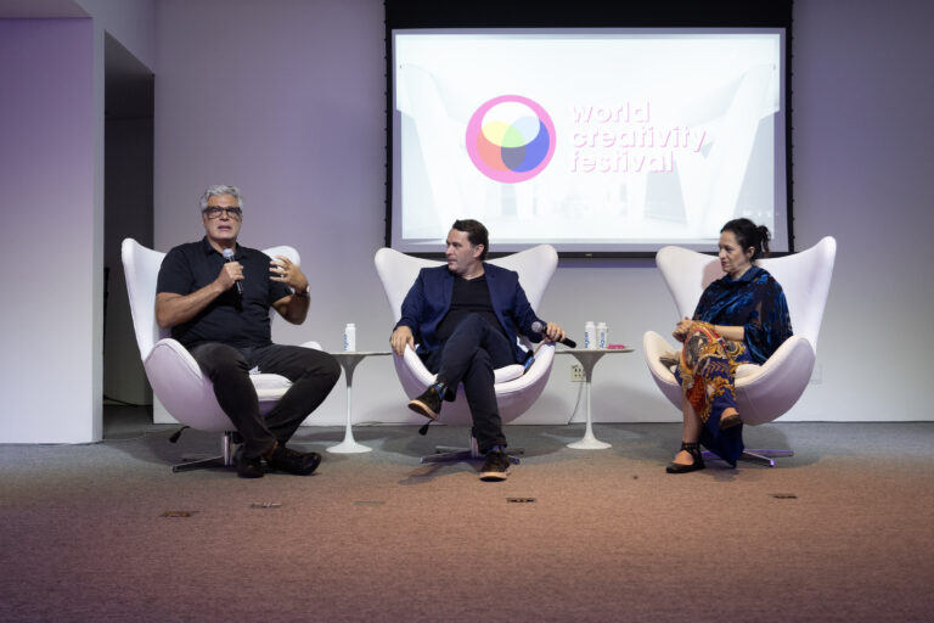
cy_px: 312
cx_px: 467
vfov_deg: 35.9
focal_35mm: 37
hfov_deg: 51.9
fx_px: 960
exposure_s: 1/160
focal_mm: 25
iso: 1250
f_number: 2.8
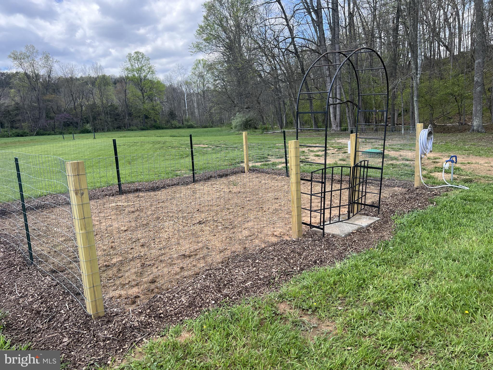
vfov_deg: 53.1
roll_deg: +3.2
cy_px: 185
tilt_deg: -9.9
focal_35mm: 26
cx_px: 246
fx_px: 370
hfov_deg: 67.3
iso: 50
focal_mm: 5.7
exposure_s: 1/1100
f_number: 1.5
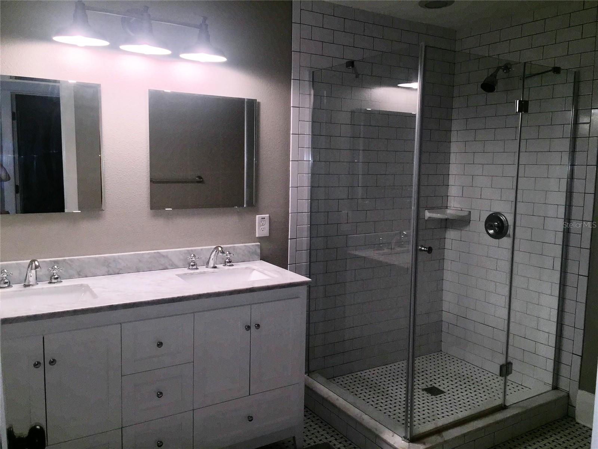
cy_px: 224
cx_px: 299
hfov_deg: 61.7
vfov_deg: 48.2
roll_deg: -1.5
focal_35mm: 29
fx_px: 501
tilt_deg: -7.3
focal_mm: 4.15
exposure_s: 1/78
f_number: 2.2
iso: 32
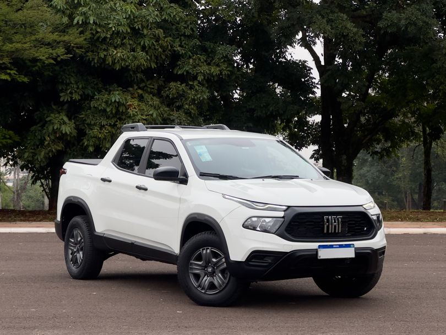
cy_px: 168
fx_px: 992
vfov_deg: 19.1
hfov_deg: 25.3
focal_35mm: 77
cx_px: 223
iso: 25
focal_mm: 9
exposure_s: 1/380
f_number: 2.8
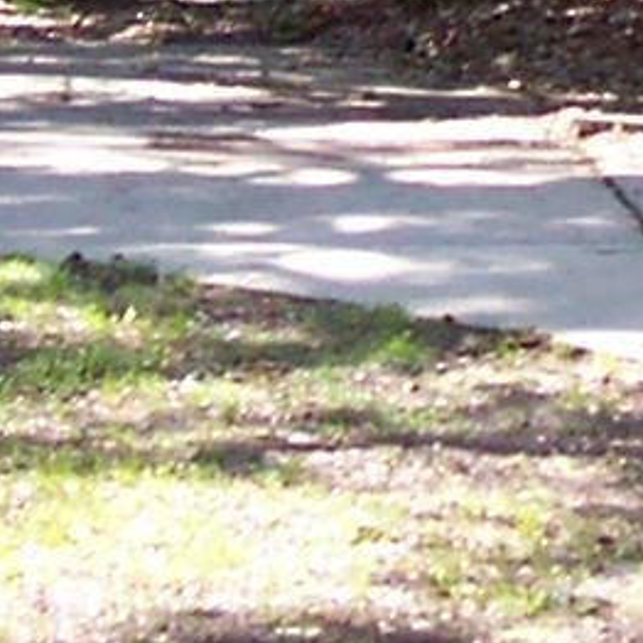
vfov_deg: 5.3
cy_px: -562
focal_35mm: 326
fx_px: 6851
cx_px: 803
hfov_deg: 5.3
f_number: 2.9
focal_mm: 7
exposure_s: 1/187
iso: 80
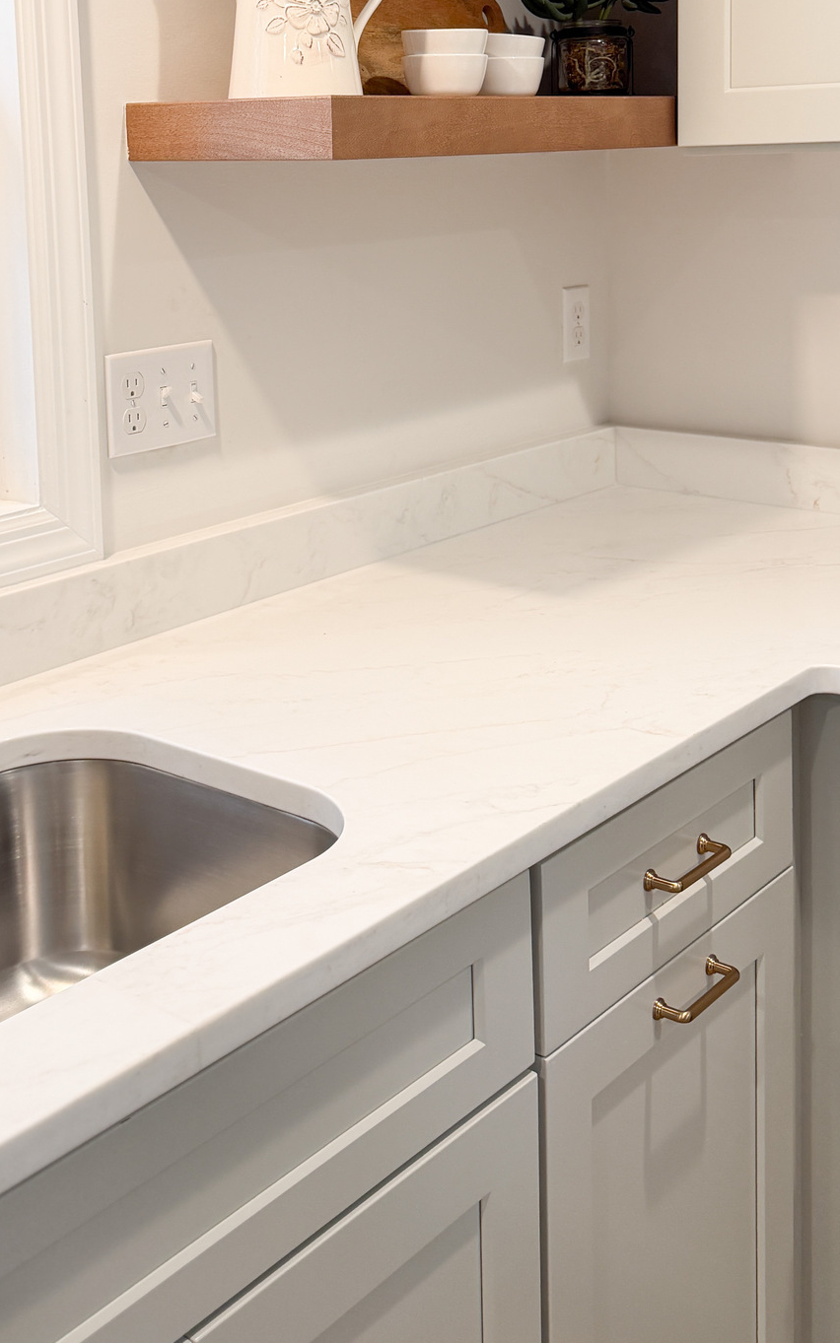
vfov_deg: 44.3
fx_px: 1575
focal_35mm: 43
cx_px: 370
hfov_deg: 29.8
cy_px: 294
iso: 160
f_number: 1.8
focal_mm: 6.76
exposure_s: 1/110
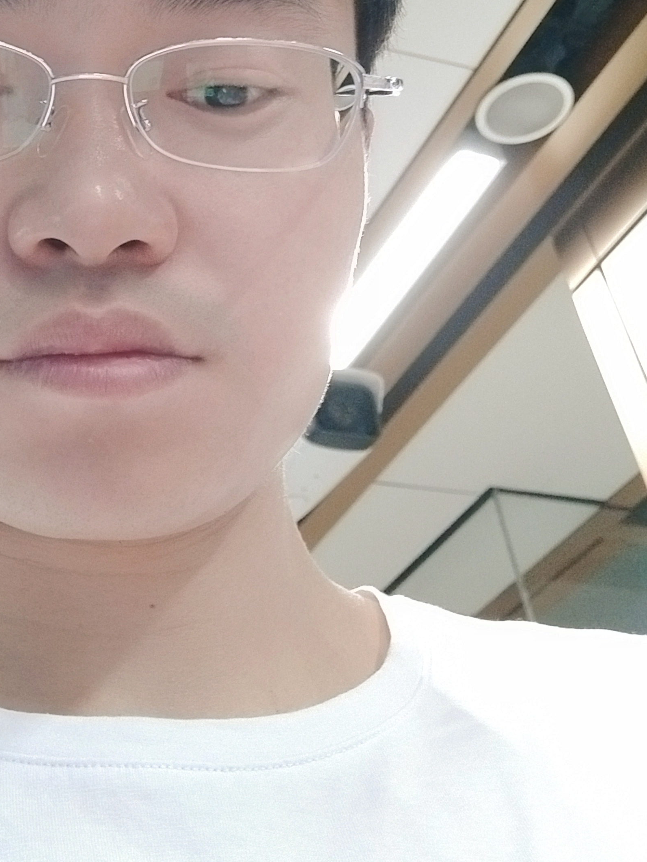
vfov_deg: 34.0
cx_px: 124
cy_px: 191
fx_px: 1371
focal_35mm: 55
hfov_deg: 26.0
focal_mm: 3.87
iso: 544
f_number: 2
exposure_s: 1/33.3
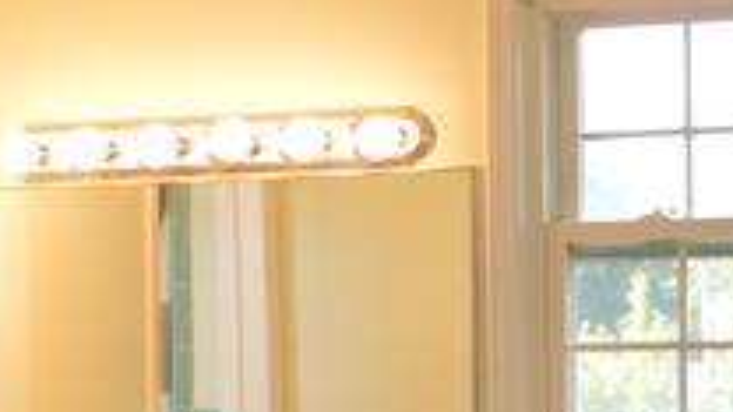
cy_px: 694
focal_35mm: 156
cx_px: -33
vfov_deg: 7.6
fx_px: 3027
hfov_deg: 13.6
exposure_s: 1/80
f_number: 4
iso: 400
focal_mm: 19
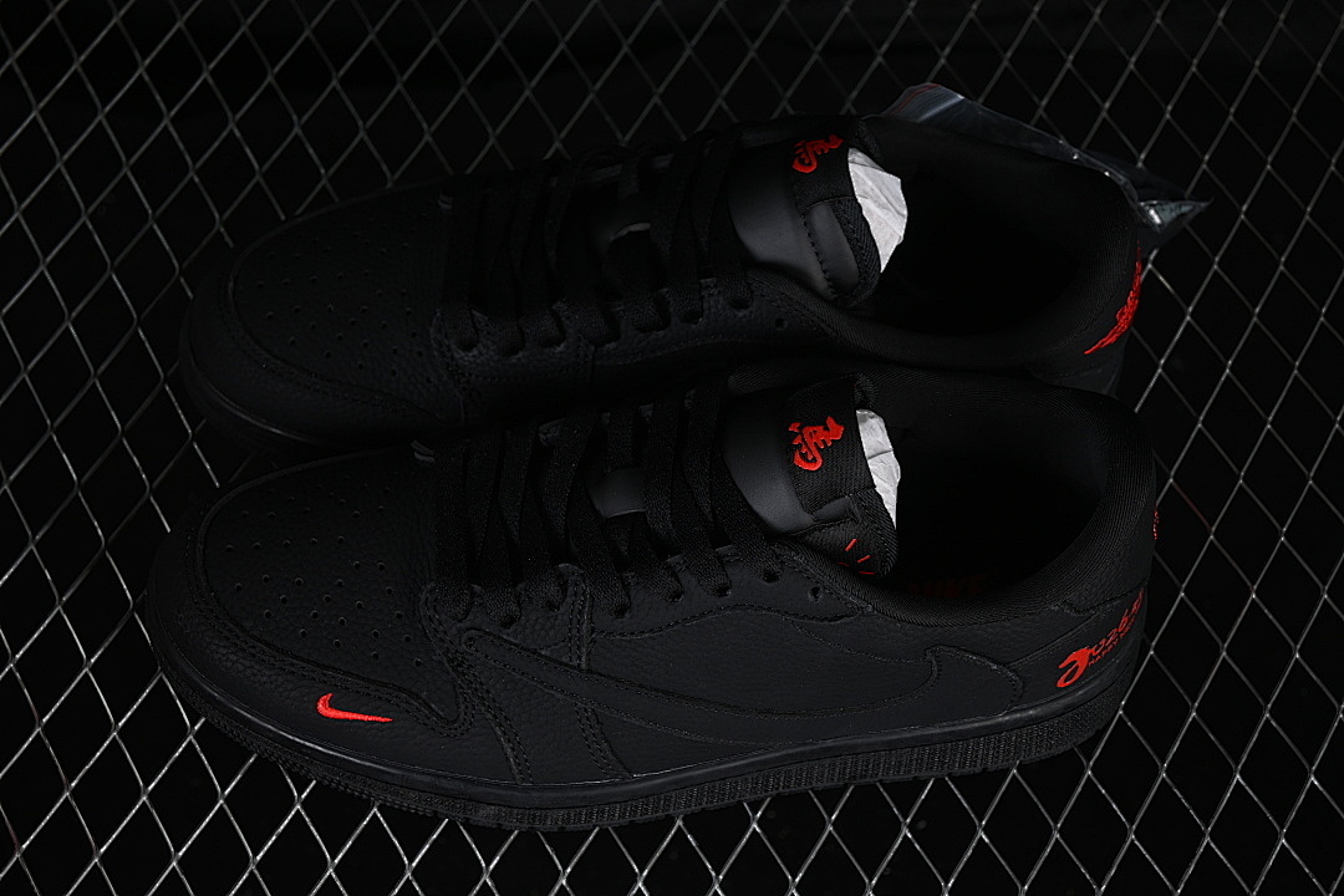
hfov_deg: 27.0
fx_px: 2800
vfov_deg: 18.2
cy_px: 448
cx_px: 672
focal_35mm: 75
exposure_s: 1/50
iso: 160
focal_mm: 50
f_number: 6.3
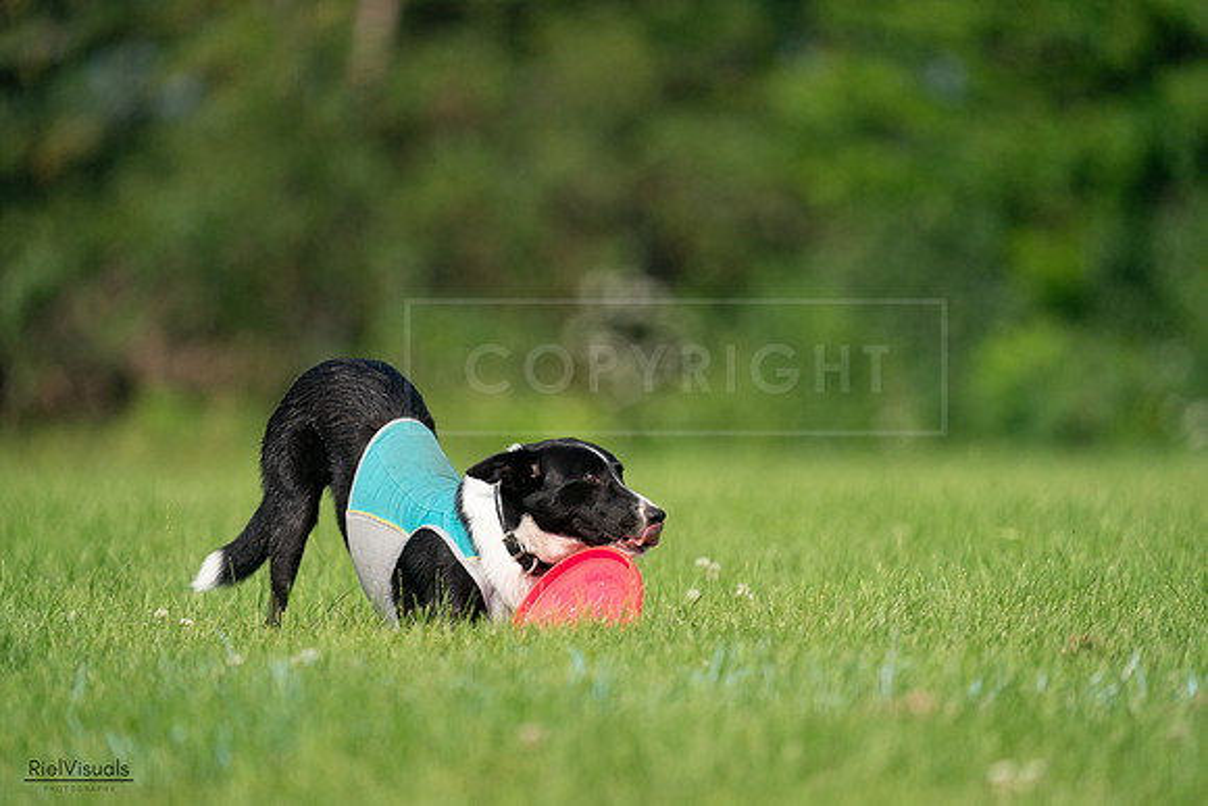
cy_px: 403
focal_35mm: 600
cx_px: 604
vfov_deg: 2.3
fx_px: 20137
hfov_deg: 3.4
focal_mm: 600
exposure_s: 1/4000
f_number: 6.3
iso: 1250
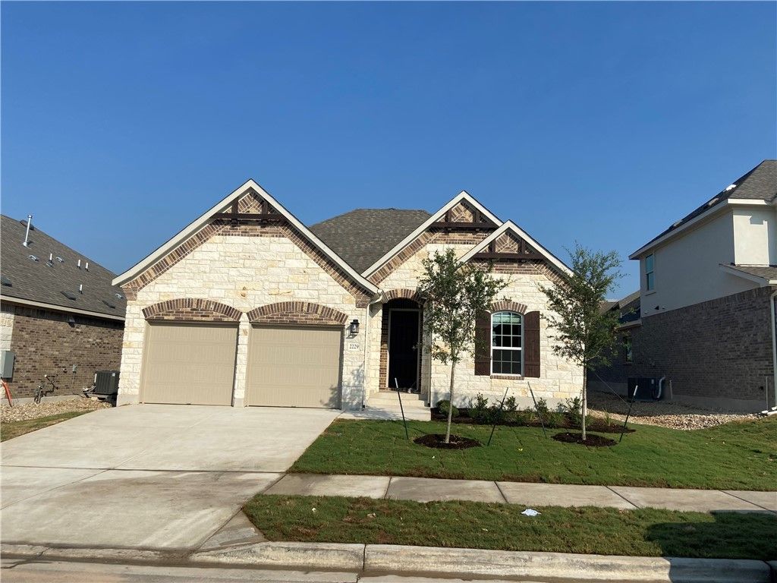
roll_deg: -0.9
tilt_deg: +5.7
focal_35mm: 26
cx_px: 388
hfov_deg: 67.3
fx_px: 584
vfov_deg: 53.1
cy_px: 292
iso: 32
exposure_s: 1/4274
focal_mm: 4.25
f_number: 1.8
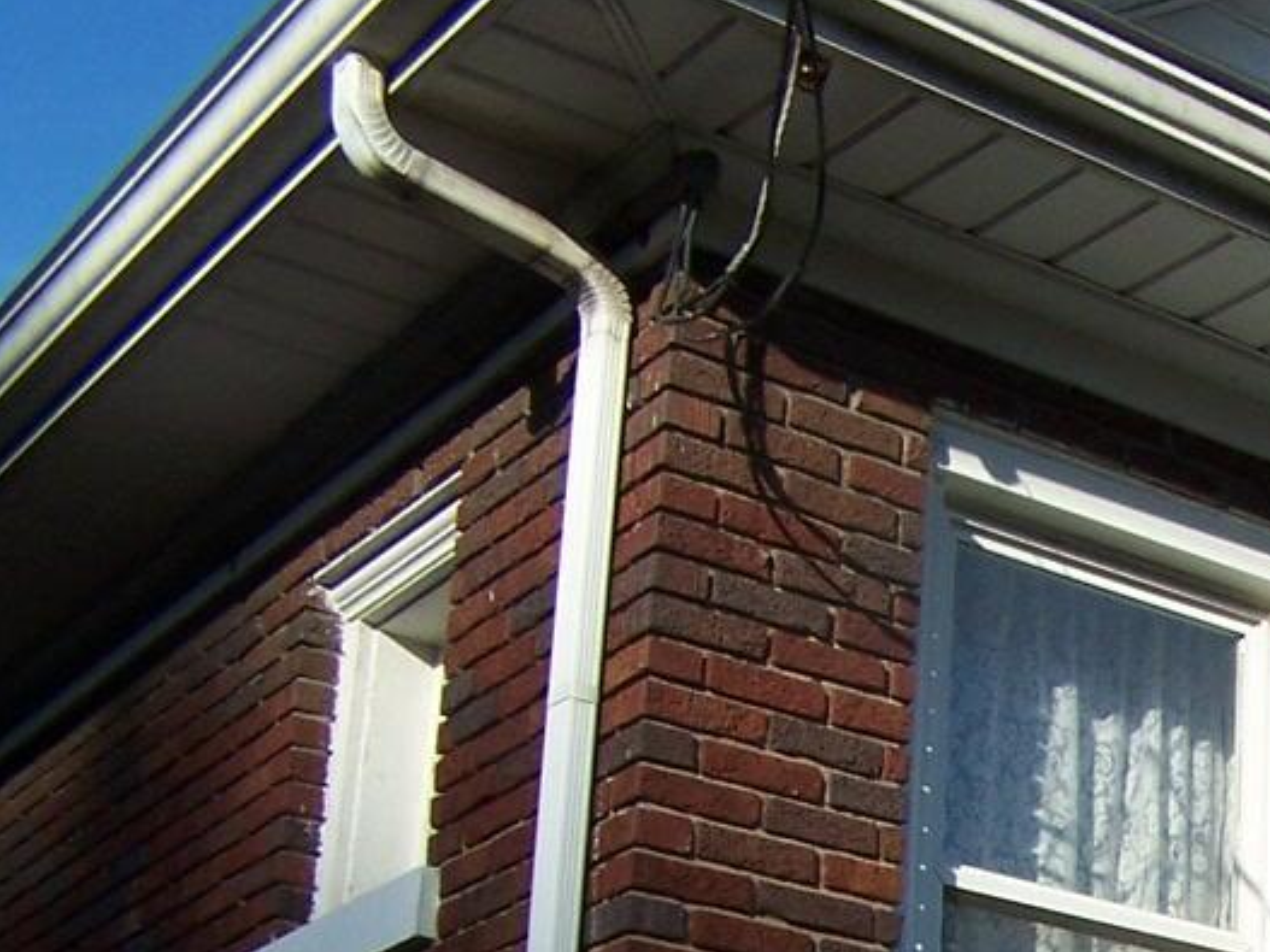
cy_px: 1318
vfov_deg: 12.7
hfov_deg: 16.5
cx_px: 1711
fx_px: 4108
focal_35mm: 112
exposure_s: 1/750
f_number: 4
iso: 80
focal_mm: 6.3
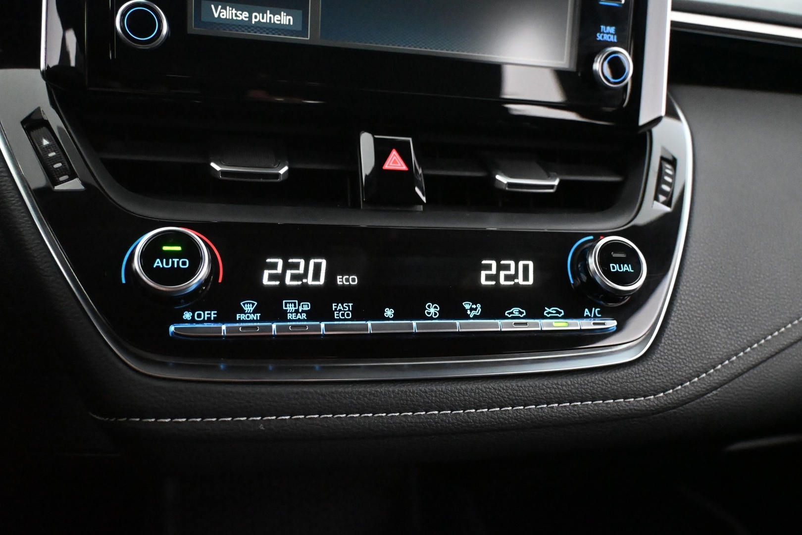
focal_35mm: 32
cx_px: 401
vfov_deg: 41.7
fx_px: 702
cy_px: 268
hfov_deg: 59.5
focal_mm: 21
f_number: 4
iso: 10000
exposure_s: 1/60
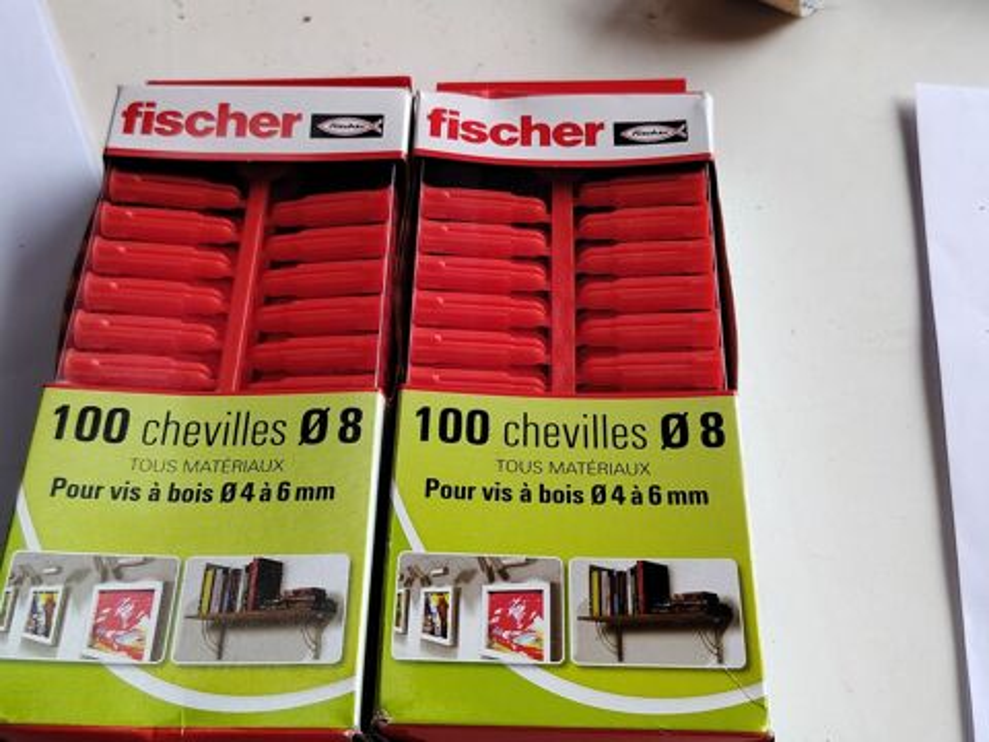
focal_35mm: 40
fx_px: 1143
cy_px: 371
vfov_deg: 36.0
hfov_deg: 46.8
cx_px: 494
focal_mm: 5.25
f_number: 1.75
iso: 100
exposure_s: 1/100
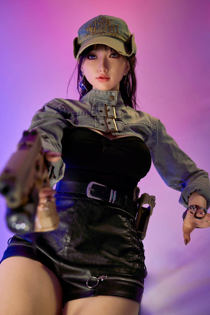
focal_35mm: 37
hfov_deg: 35.9
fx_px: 324
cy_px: 158
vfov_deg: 51.9
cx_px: 105
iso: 100
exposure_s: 1/125
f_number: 4
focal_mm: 37
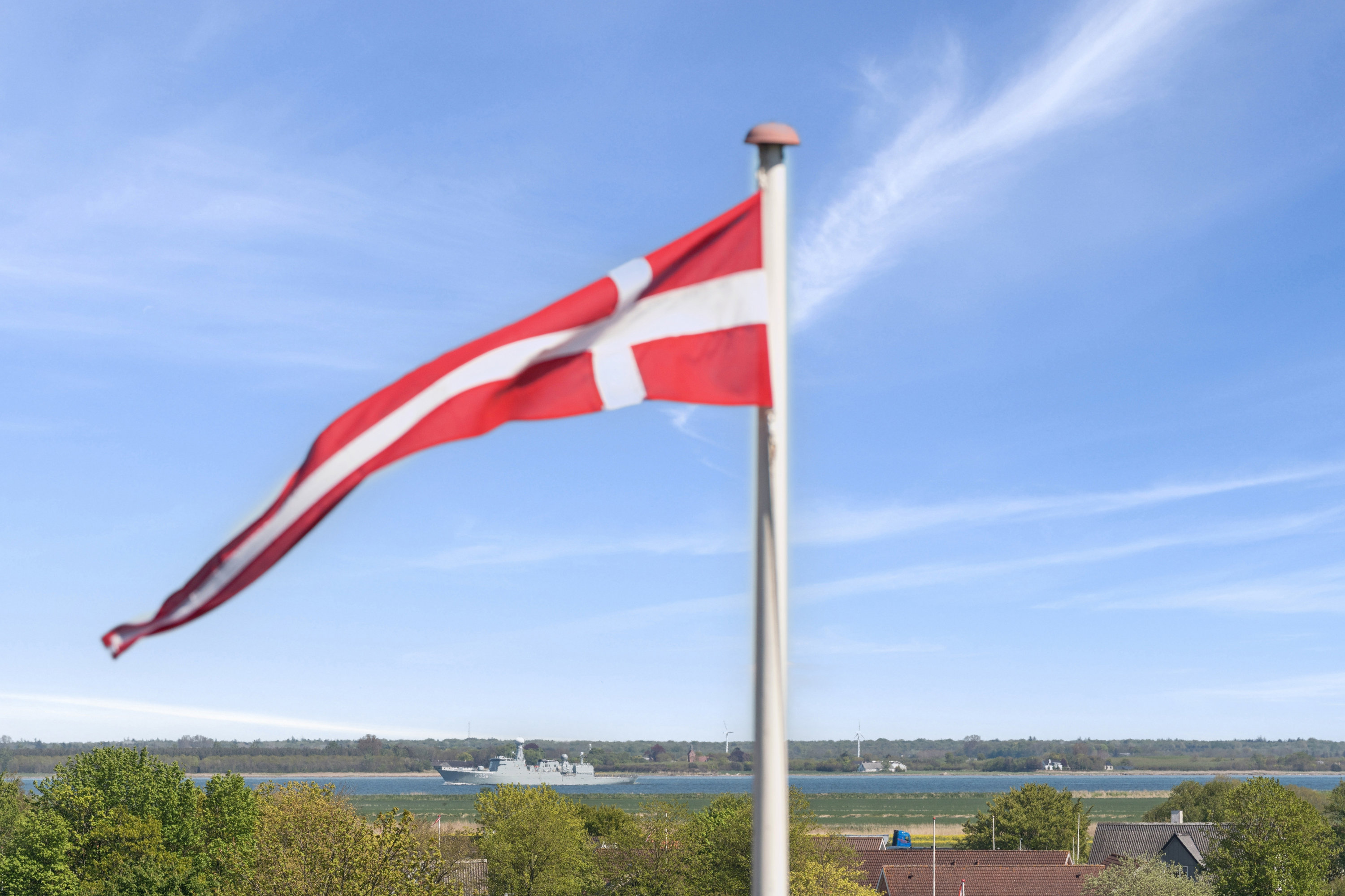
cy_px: 448
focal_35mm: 191
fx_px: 7135
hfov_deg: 10.8
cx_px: 672
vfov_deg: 7.2
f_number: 10
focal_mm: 191
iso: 400
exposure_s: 1/640
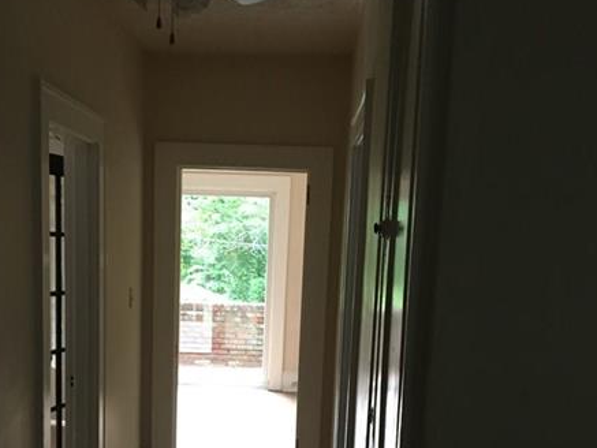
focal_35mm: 51
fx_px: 880
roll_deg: -1.7
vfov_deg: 27.6
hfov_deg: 37.4
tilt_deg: -6.6
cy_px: 396
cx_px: 246
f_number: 2.2
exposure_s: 1/24
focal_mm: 4.15
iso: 200
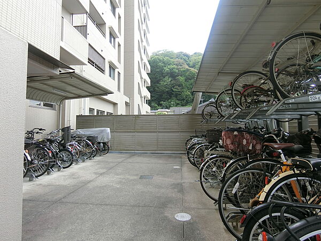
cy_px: 120
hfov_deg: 84.7
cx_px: 160
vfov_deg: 68.7
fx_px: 176
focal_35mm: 19
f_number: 2.7
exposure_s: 1/320
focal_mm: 4.06
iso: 80
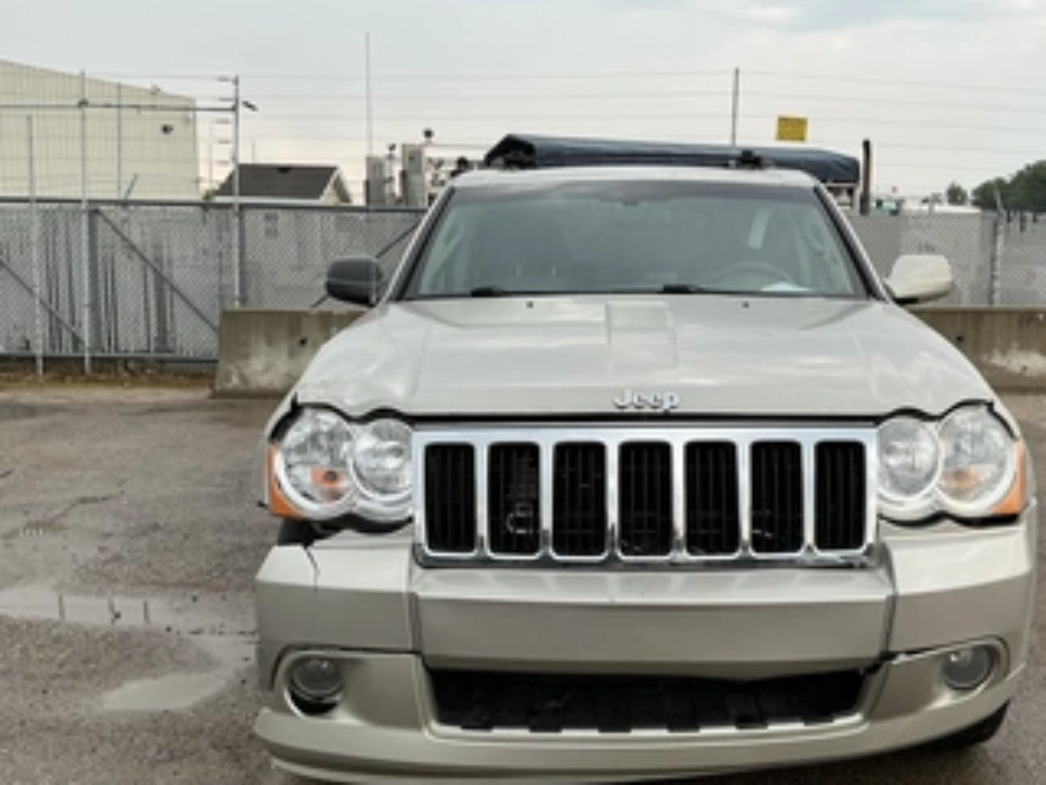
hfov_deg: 52.3
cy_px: 428
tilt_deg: -6.7
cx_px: 618
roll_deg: -2.0
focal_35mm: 35
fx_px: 1058
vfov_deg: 40.7
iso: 20
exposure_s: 1/122
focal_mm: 3
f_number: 1.8
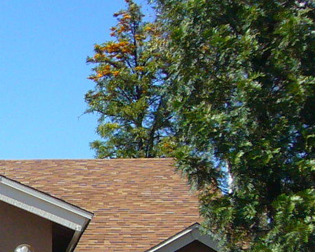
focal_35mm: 119
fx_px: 1109
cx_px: -137
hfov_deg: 15.1
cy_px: 308
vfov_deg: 12.6
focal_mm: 4.6
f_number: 5.6
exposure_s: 1/250
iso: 80
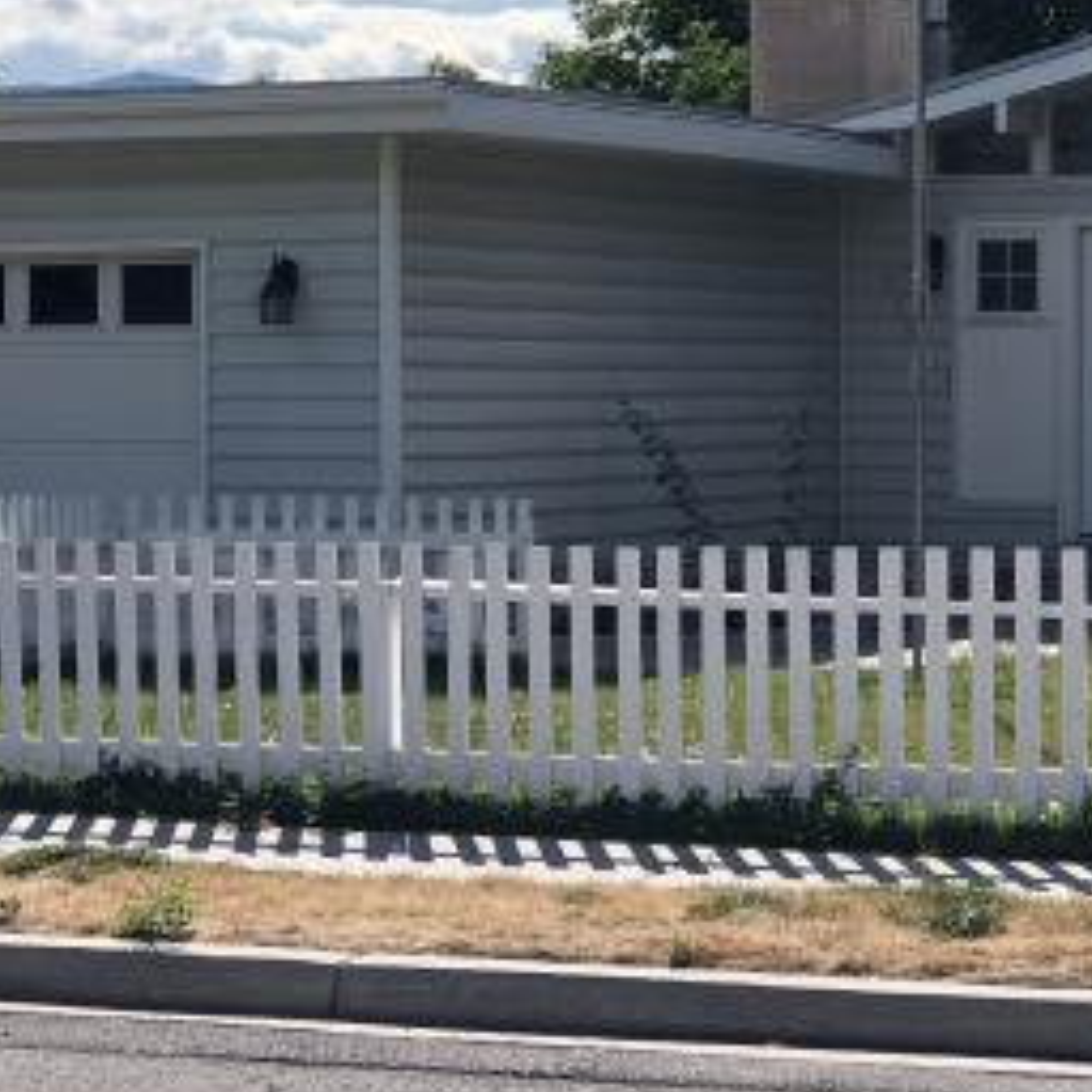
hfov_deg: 13.8
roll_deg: +0.0
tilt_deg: -4.1
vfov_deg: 13.8
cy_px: 606
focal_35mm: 126
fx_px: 4497
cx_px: 601
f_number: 2.8
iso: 20
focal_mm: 6.6
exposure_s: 1/657
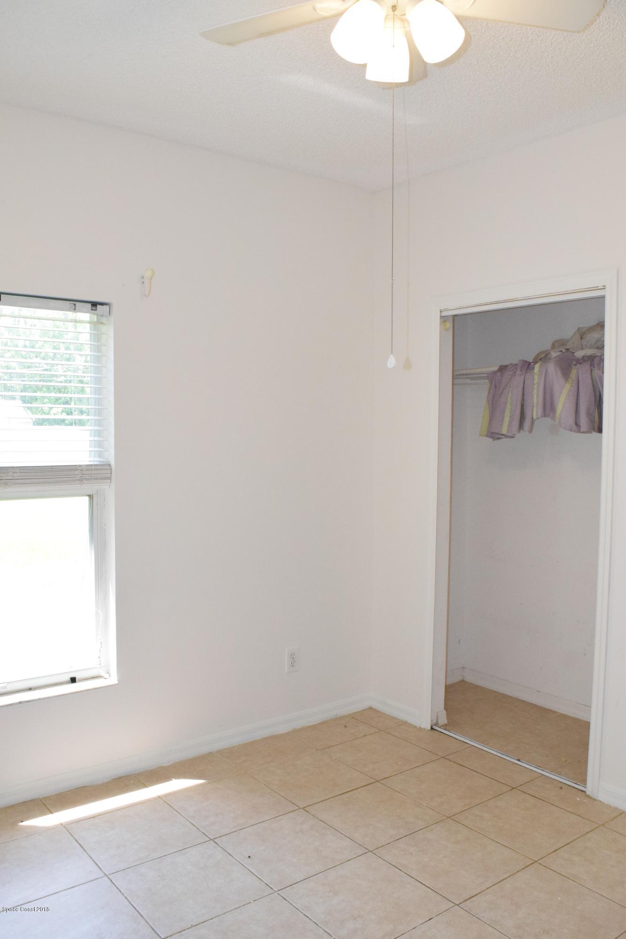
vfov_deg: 61.9
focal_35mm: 30
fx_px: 783
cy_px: 470
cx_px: 313
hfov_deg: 43.6
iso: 3200
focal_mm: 20
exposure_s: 1/200
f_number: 9
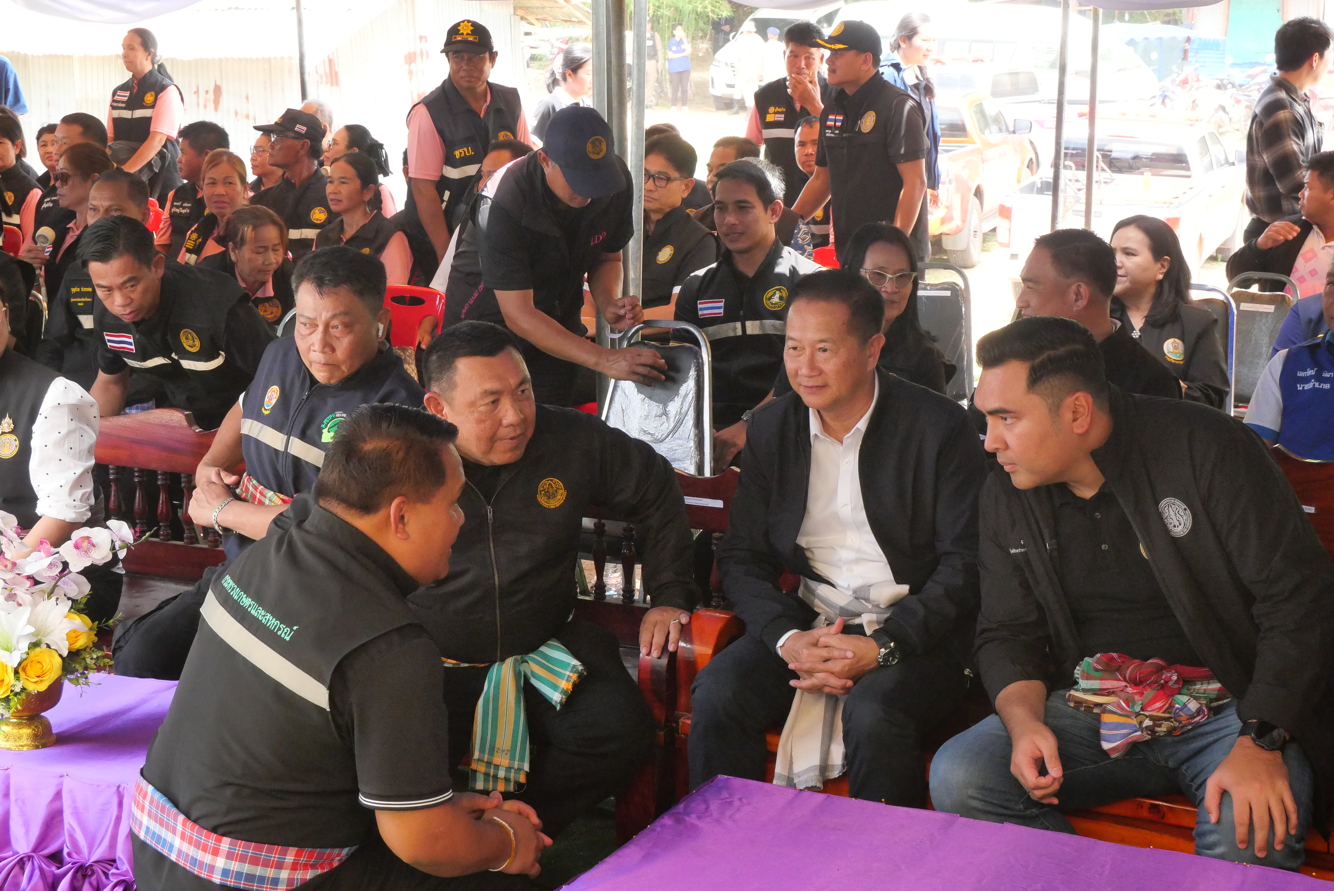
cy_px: 446
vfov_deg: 21.9
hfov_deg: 32.4
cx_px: 667
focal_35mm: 62
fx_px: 2299
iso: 3200
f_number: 8
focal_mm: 30
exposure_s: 1/320
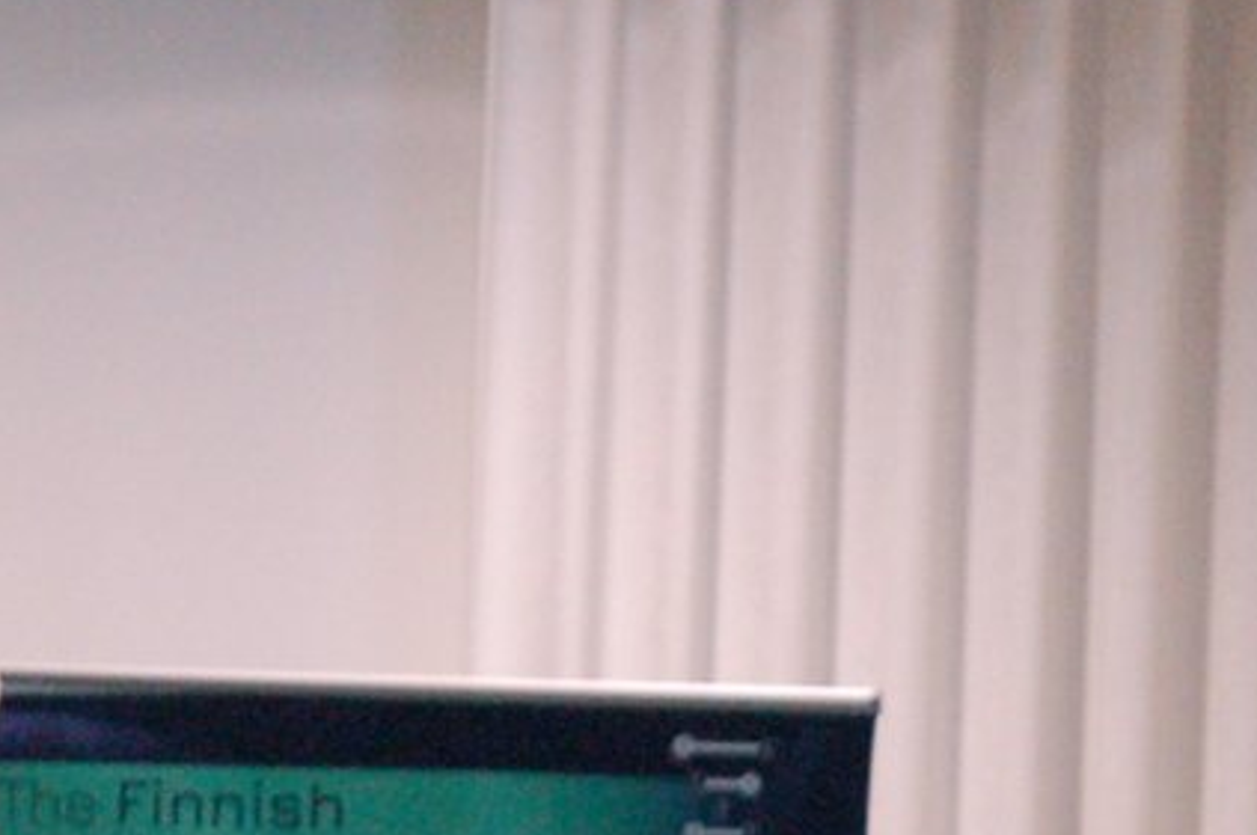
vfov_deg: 3.8
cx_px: 779
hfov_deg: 5.8
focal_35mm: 355
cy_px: 1364
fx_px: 12381
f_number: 3.5
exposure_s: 1/125
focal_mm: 50
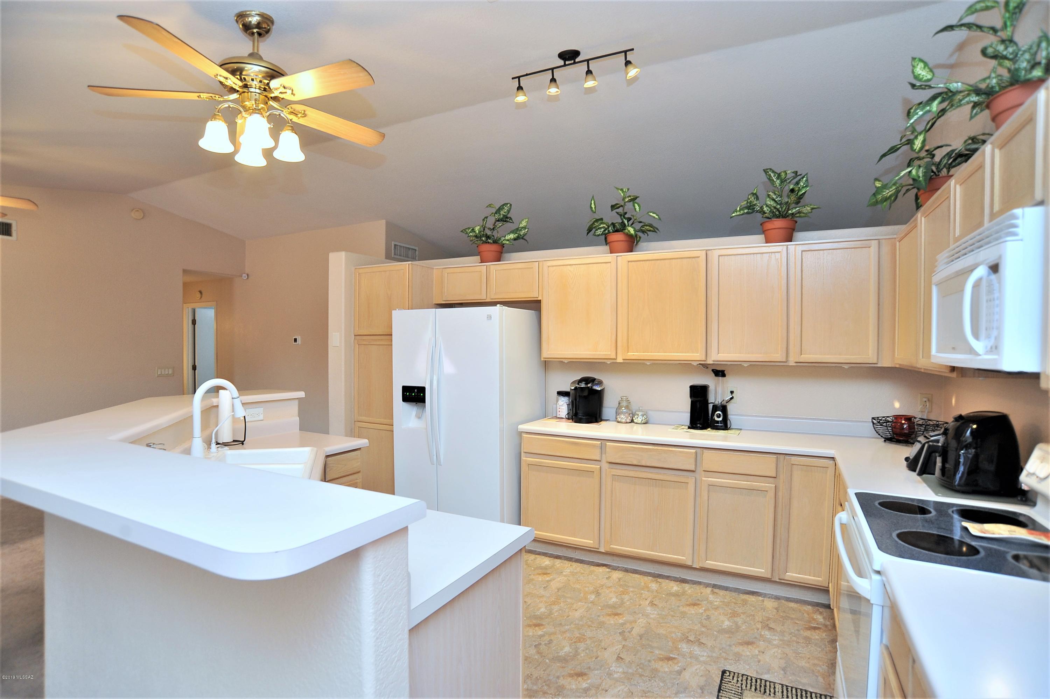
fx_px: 525
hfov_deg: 90.0
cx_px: 525
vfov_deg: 67.3
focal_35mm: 18
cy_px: 350
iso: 640
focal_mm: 18
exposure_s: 1/30
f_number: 5.6
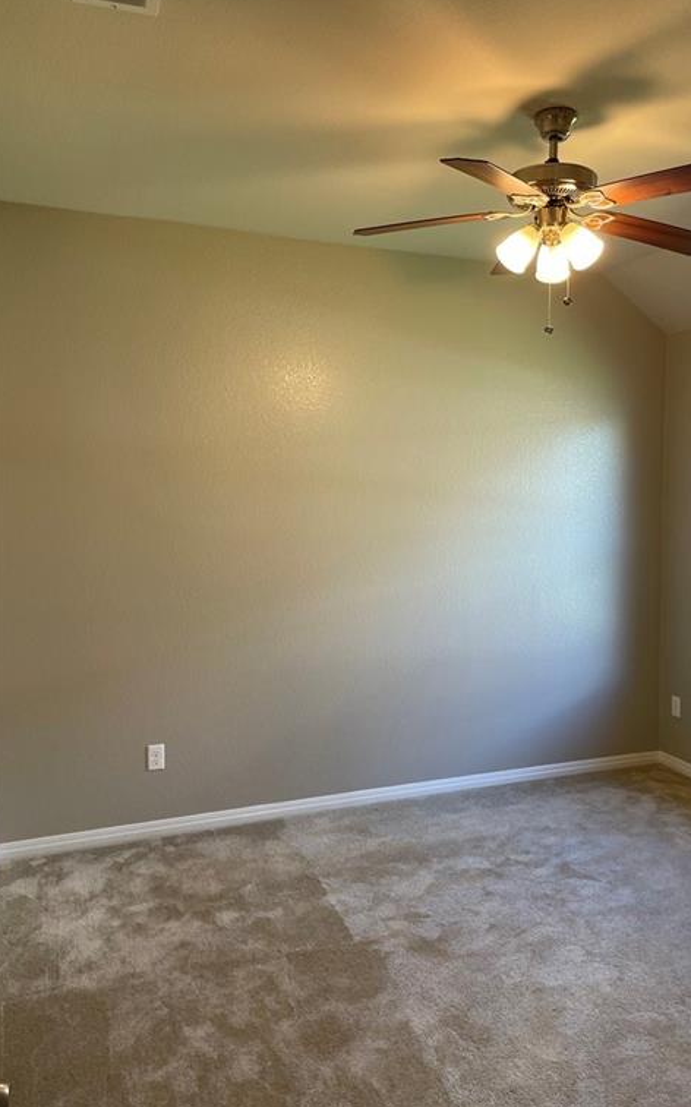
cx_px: 413
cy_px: 552
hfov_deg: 44.3
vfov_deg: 66.5
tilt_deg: -2.3
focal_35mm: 28
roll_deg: +0.7
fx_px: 844
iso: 125
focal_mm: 4.2
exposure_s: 1/120
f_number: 1.6
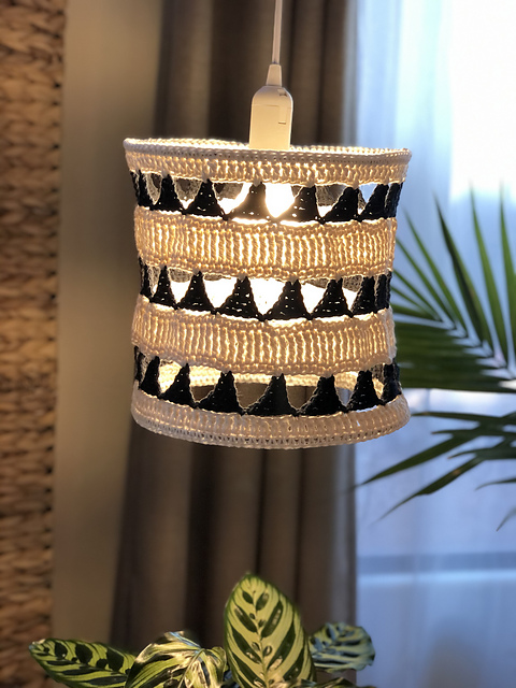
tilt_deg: -8.6
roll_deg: -3.4
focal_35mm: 57
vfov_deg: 33.8
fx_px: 1133
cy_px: 344
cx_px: 258
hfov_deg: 25.7
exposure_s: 1/30
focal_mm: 6.6
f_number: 2.8
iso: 50
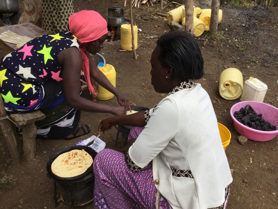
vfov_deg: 45.4
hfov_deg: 58.4
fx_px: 249
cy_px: 104
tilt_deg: -23.6
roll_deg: -0.1
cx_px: 139
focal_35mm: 31
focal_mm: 3.3
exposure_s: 1/331
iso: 25
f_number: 2.4
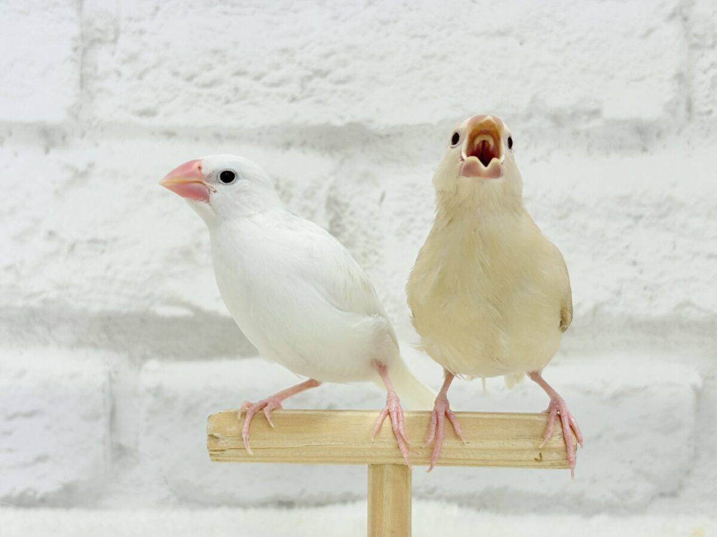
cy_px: 268
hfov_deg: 36.8
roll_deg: +0.7
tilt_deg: -3.0
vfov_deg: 28.0
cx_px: 358
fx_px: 1077
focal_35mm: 52
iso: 32
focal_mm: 5.96
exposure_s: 1/50
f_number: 1.6
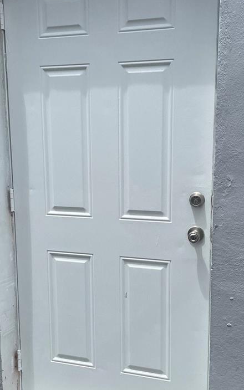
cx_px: 108
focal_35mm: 47
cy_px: 220
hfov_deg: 27.4
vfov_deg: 42.6
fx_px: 500
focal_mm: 4.2
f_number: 1.6
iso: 32
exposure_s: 1/4651
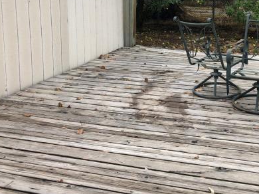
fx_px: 344
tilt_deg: -9.7
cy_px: 44
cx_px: 195
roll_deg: -0.5
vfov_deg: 30.8
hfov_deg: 40.1
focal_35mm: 46
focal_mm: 3.99
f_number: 1.8
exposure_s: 1/219
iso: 20
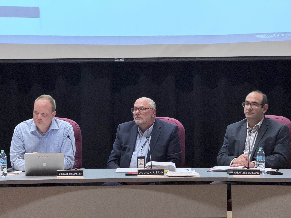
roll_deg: +0.2
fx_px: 1009
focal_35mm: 120
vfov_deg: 12.3
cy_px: 109
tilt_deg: -2.2
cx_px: 146
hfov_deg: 16.4
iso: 1600
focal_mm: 15.66
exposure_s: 1/30
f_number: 2.8
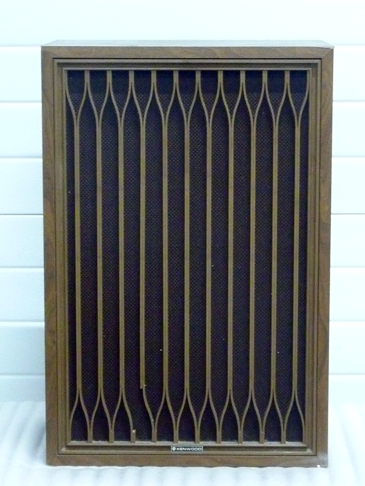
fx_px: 1589
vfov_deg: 17.4
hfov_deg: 13.1
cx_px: 182
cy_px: 243
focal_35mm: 113
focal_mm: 10.3
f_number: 4
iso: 800
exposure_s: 1/13
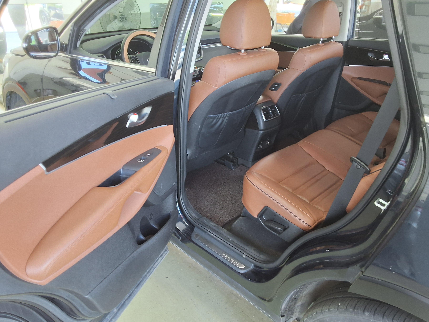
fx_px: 347
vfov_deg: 49.7
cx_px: 214
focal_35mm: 28
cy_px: 161
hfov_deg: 63.4
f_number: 1.9
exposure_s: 1/40
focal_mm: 2.91
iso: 64
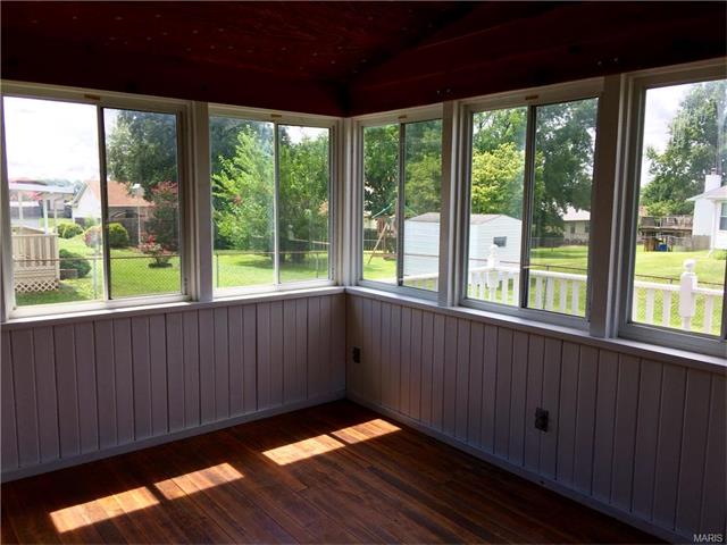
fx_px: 609
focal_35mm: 29
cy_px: 272
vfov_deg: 48.2
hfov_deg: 61.7
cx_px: 364
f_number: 2.2
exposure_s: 1/461
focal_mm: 4.15
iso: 32
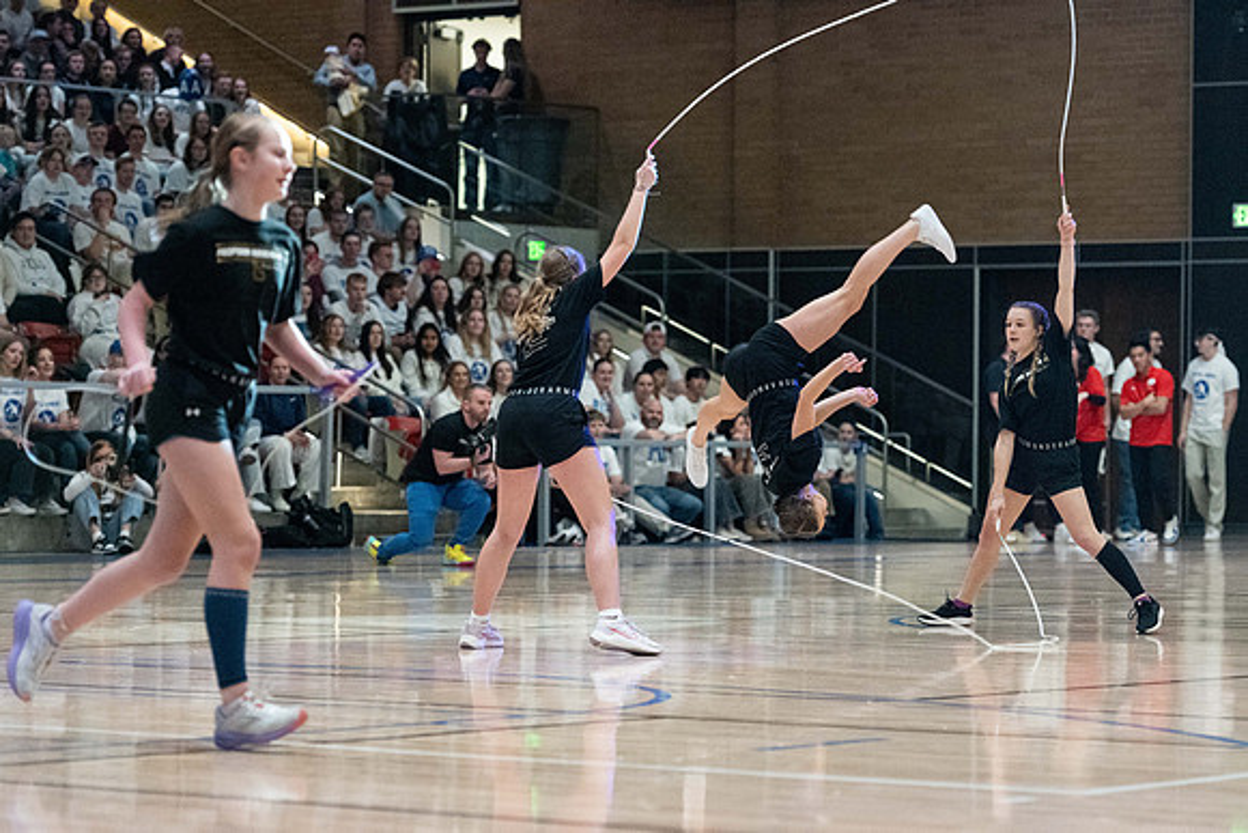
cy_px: 489
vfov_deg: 10.5
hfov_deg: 15.7
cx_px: 675
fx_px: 4519
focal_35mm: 130
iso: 6400
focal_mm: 110
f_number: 2.8
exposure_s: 1/800
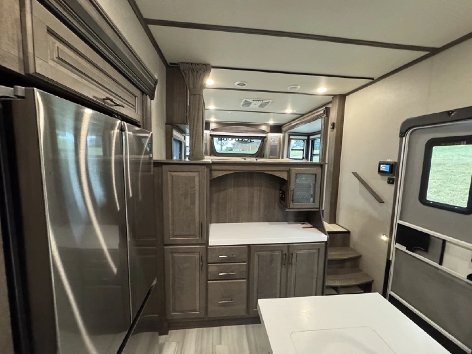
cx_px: 236
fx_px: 191
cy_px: 177
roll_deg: -1.3
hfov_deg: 102.1
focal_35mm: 14
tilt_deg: -3.2
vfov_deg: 85.7
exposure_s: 1/60
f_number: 2.2
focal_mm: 2.22
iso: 800
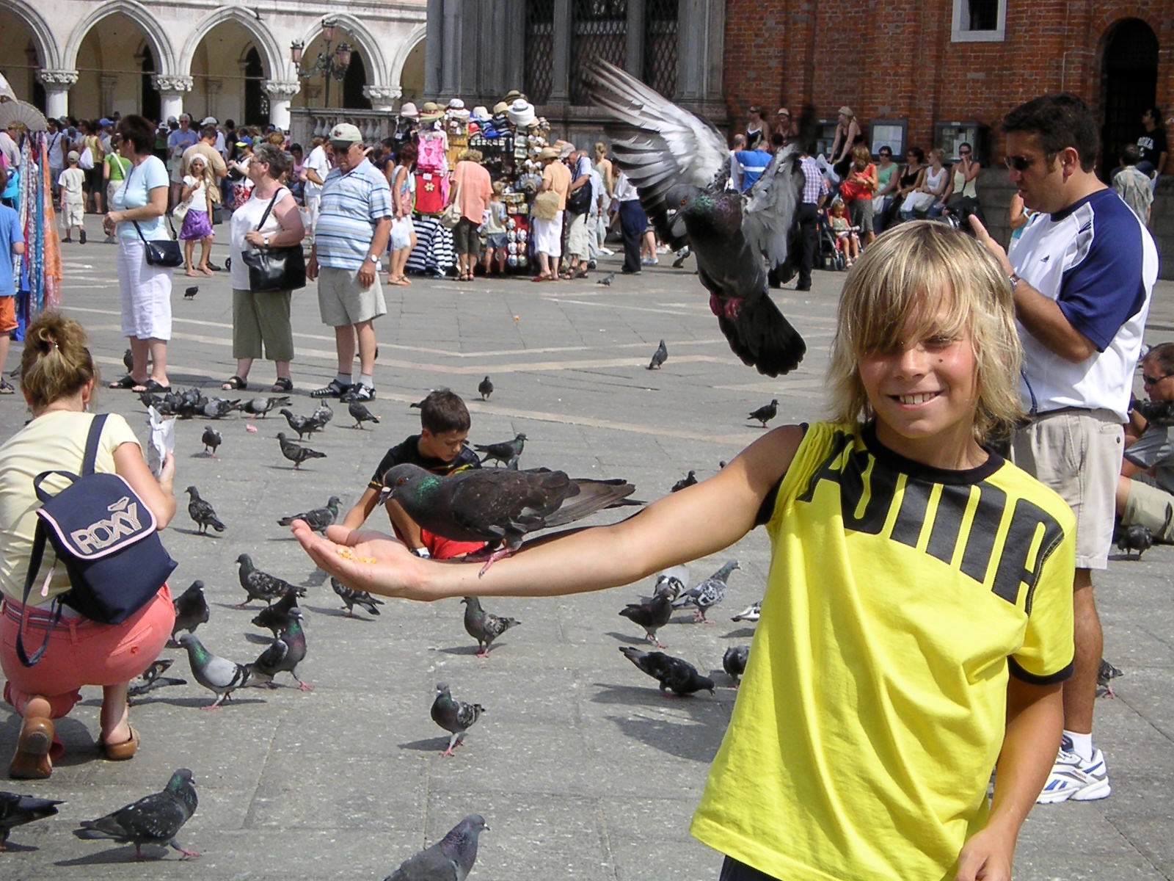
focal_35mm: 75
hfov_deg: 26.0
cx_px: 587
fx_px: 2544
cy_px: 440
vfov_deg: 19.6
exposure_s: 1/750
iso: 64
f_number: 3.4
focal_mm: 9.8
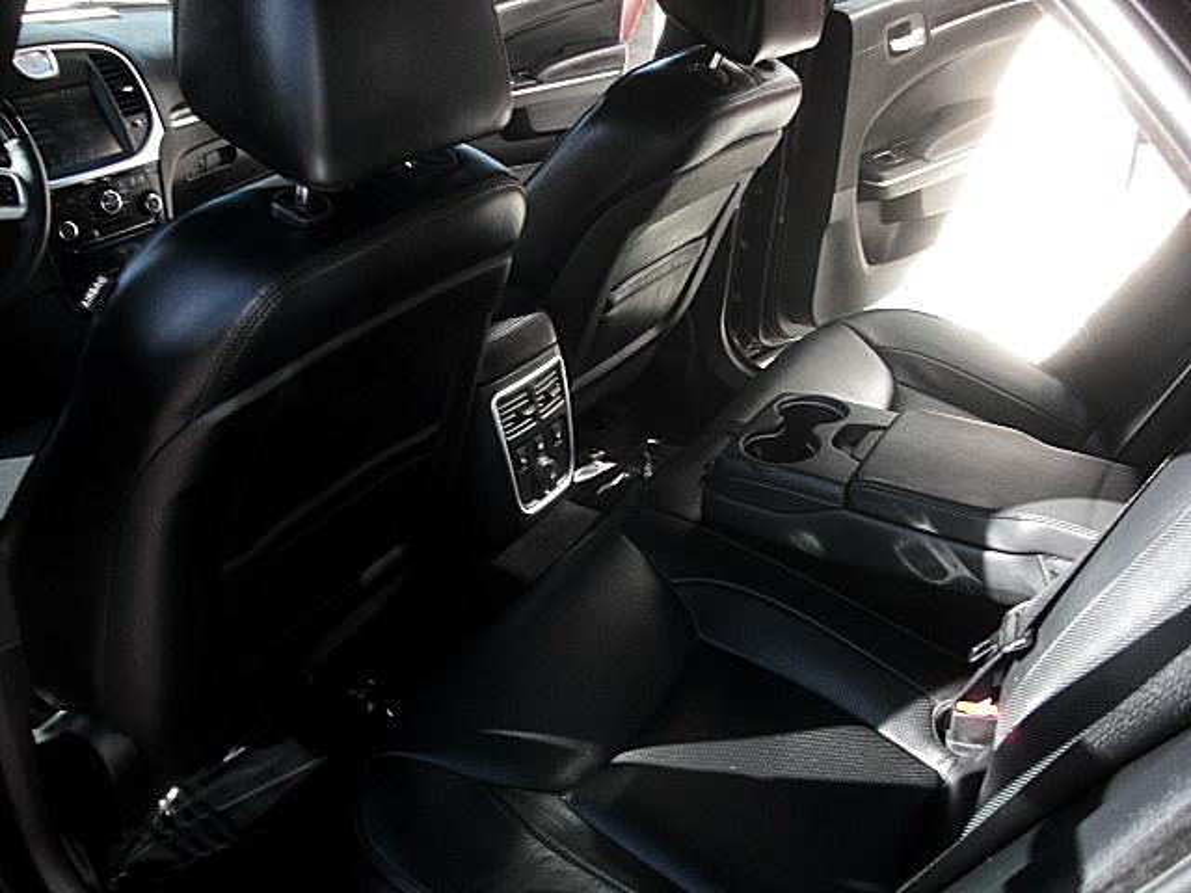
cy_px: 446
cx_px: 596
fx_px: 1239
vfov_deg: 39.7
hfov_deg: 51.4
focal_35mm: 36
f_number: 2.8
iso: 100
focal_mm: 6.3
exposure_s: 1/100
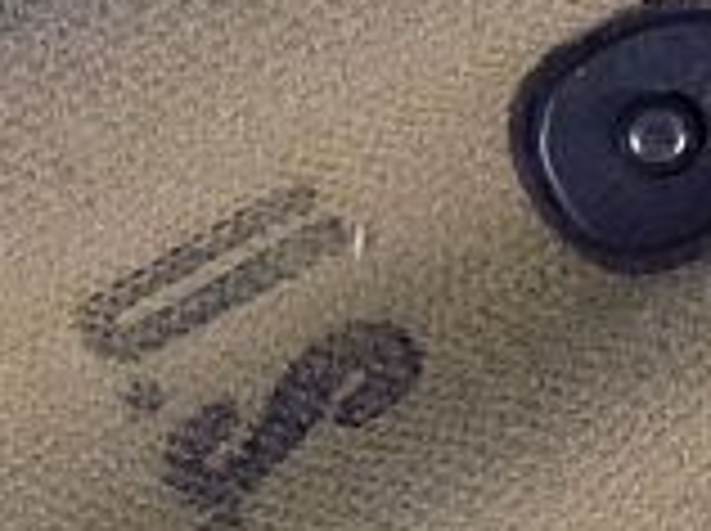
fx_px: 3958
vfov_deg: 7.7
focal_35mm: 193
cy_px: 387
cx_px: 212
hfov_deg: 10.3
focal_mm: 6.8
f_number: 3.8
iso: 320
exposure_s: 1/80
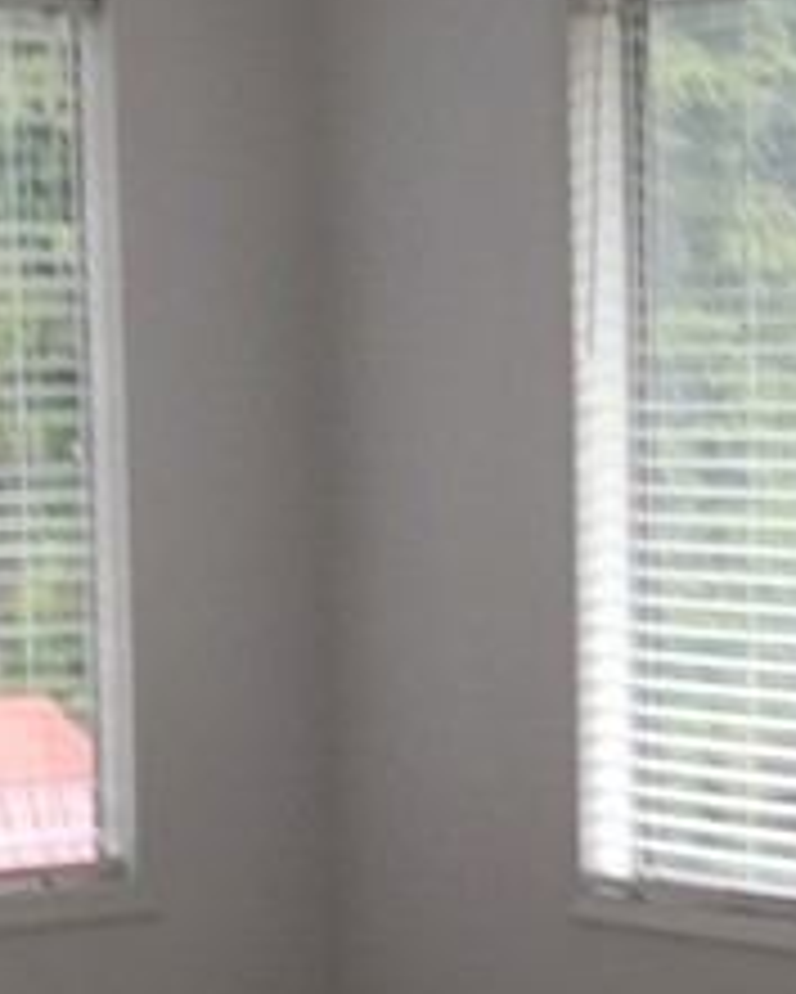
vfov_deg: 14.6
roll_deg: +0.9
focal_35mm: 131
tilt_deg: -5.2
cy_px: 828
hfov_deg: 11.8
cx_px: 603
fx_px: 3855
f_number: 2.2
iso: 25
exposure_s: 1/60
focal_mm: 4.15
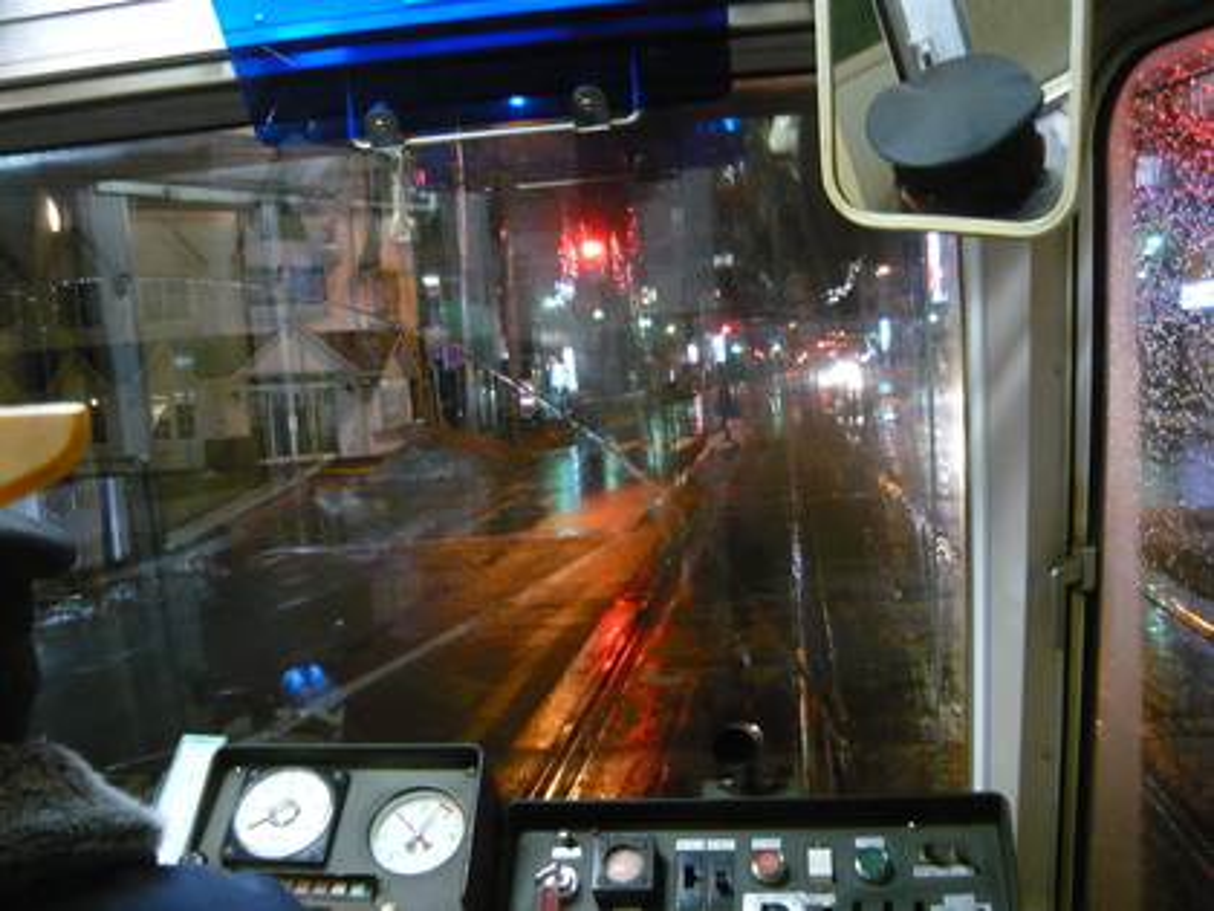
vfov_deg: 42.9
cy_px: 456
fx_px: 1157
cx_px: 607
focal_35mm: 33
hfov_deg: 55.4
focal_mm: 5.5
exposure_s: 1/8
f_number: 2.8
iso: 400
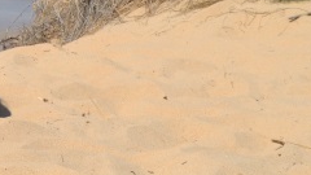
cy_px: -176
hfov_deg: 13.6
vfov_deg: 7.6
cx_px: -51
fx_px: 1270
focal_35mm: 154
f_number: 9
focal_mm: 28
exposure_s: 1/320
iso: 100
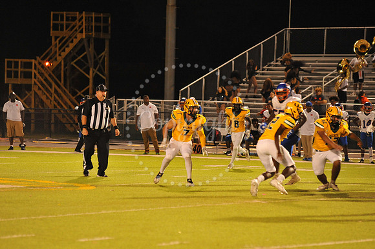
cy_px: 124
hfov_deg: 10.3
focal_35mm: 200
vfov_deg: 6.9
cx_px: 188
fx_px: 2082
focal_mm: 200
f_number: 4.5
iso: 3200
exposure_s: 1/160
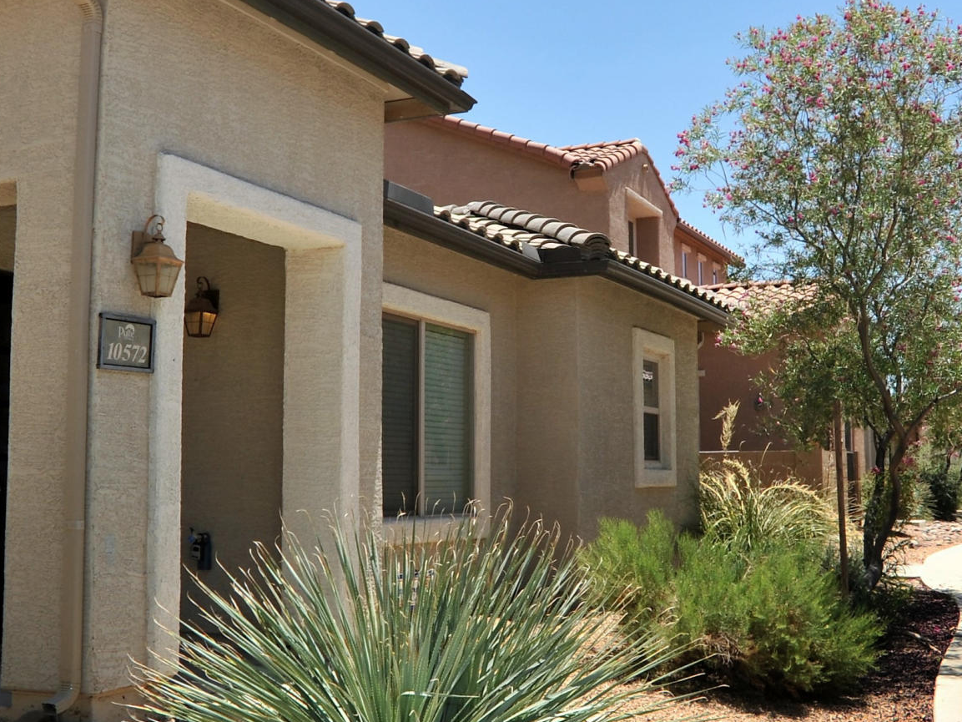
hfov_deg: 42.0
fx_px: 1251
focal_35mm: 45
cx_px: 538
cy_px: 341
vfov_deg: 32.2
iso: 320
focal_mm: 18
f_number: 13
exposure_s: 1/320
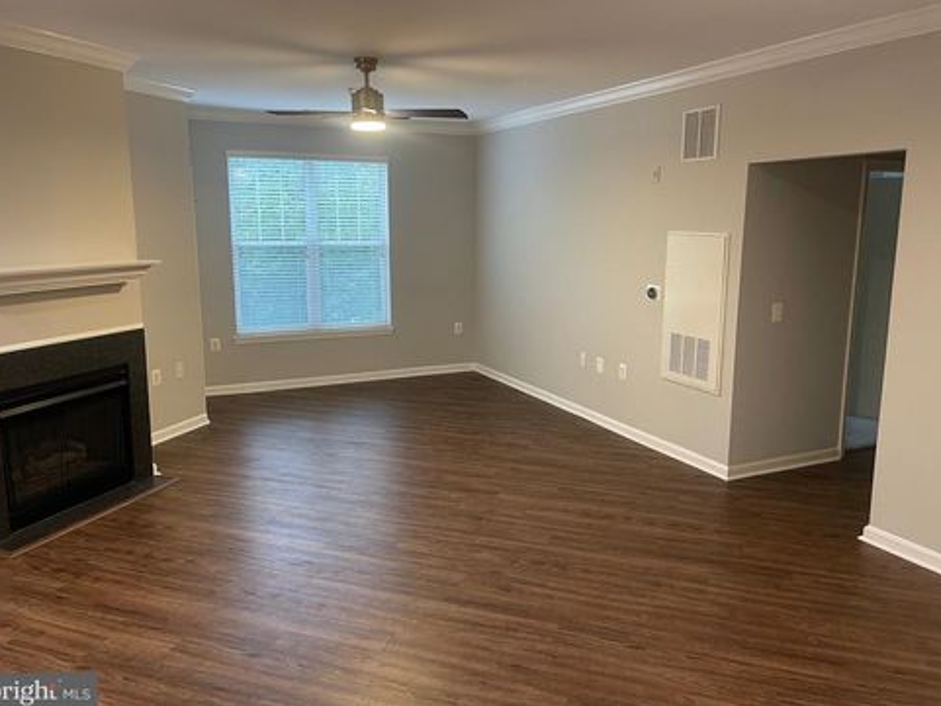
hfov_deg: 67.3
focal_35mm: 26
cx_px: 468
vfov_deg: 53.1
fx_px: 707
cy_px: 345
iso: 320
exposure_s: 1/60
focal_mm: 5.1
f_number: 1.6
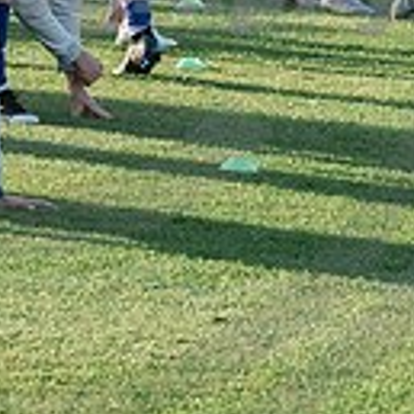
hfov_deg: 4.5
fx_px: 5264
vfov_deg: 4.5
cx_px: -6
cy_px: -56
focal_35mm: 389
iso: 1250
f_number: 7.1
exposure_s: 1/1000
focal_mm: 102
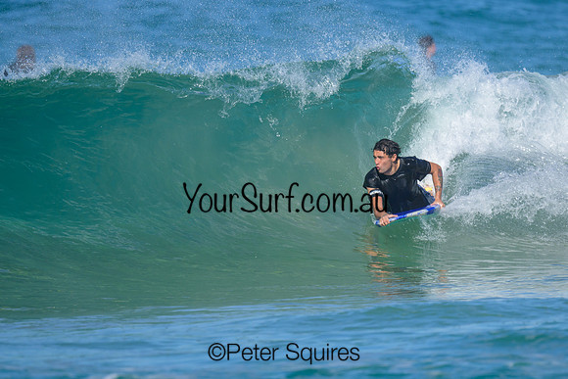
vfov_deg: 1.2
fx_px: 17371
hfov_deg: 1.9
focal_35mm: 1101
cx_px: 318
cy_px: 169
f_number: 6.3
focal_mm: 800
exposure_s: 1/2000
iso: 250
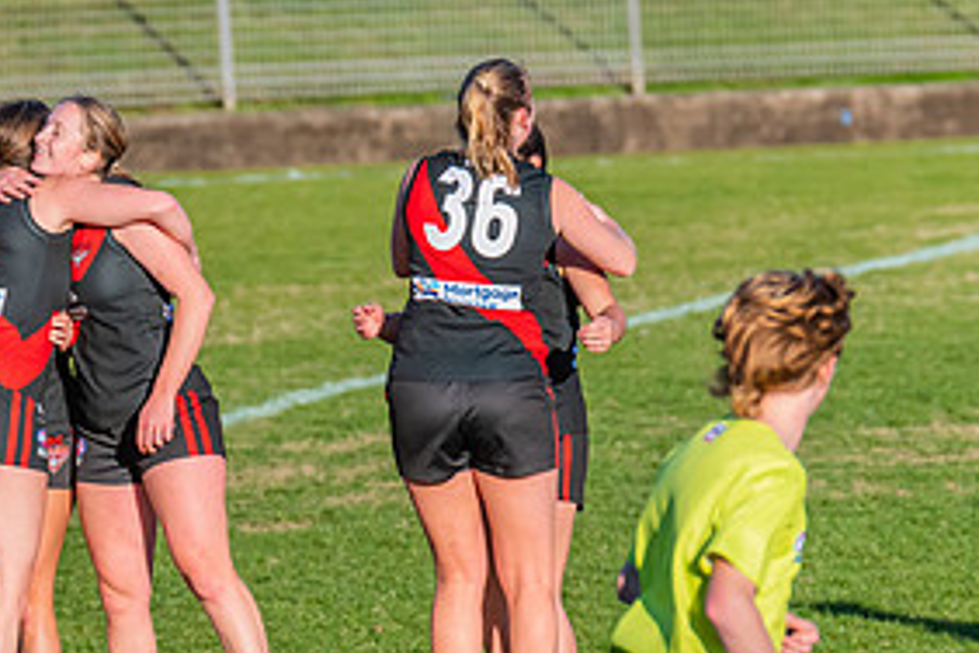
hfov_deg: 2.4
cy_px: 453
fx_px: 22896
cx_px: 66
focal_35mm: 842
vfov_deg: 1.6
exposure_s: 1/1250
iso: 800
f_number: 8
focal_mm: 380
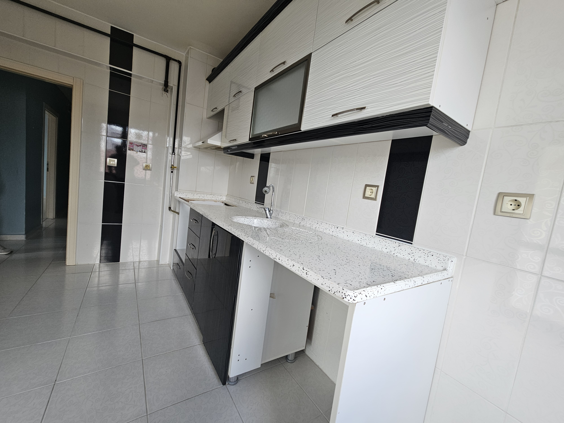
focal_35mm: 13
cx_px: 282
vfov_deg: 89.9
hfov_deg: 106.2
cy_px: 212
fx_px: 212
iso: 50
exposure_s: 1/50
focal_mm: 2.2
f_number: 2.2
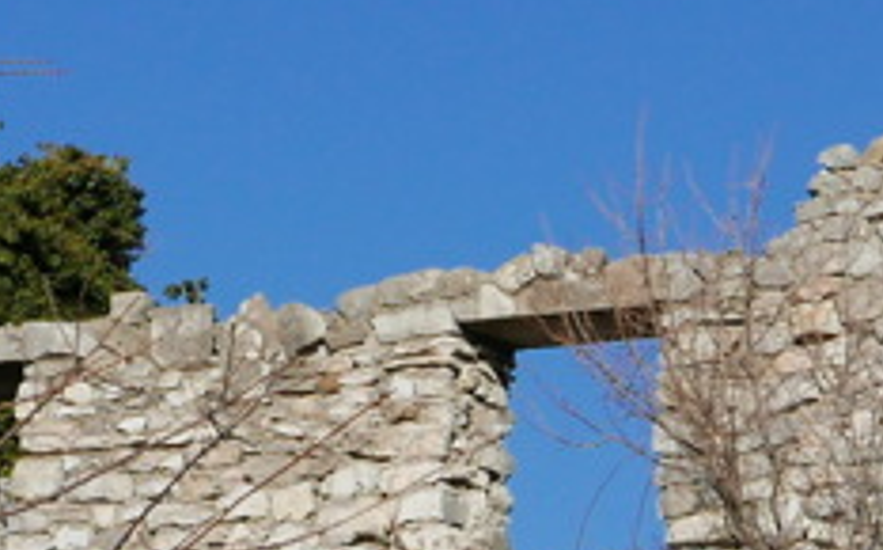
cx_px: 1434
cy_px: 607
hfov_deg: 7.0
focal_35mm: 294
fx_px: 7066
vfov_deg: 4.4
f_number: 5.6
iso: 200
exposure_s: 1/1300
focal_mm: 25.4
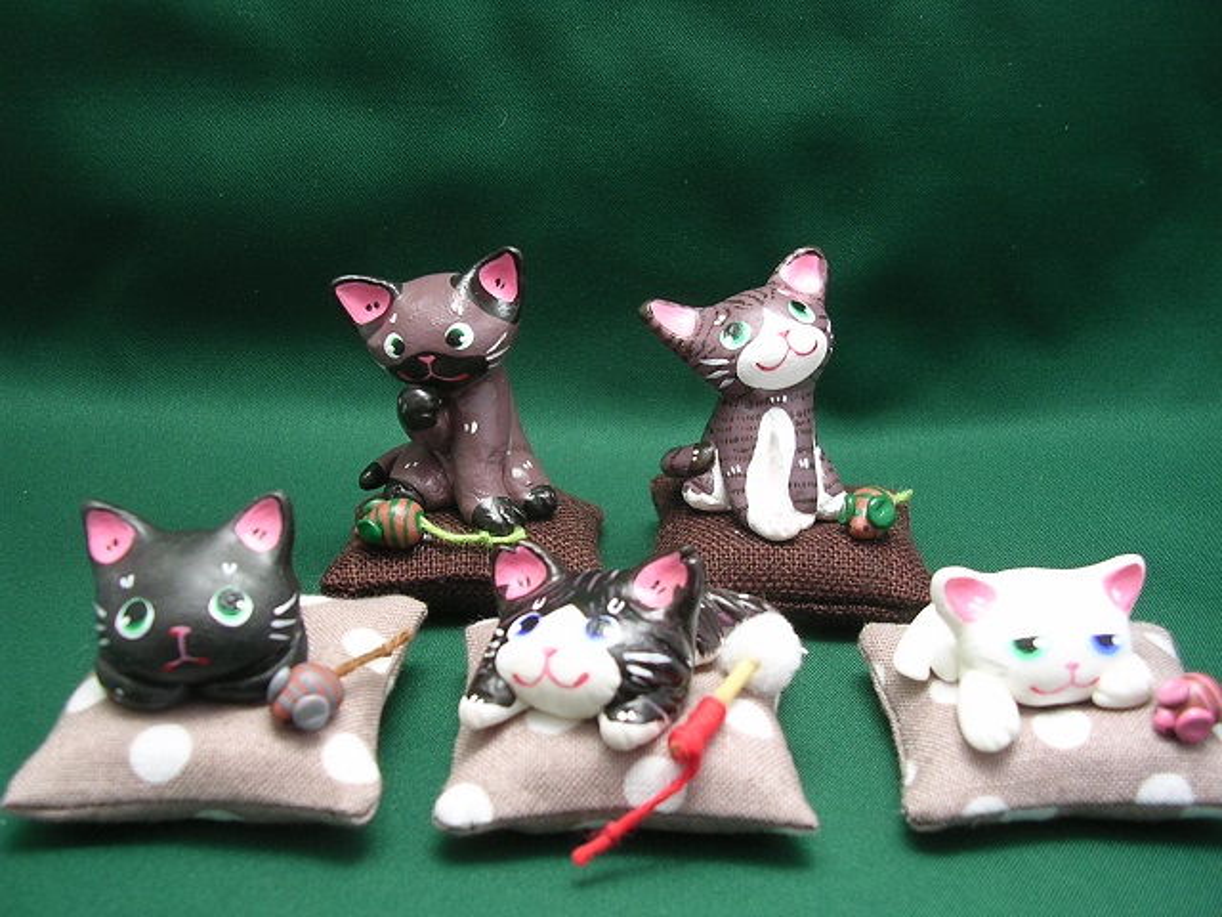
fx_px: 1341
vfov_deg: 37.7
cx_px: 611
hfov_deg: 49.0
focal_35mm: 38
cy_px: 458
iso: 100
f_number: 2.8
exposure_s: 1/5.7
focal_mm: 5.8
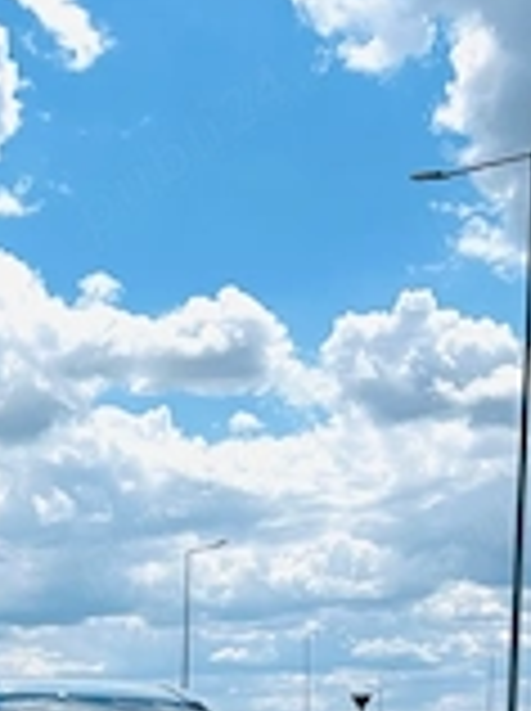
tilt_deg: -6.3
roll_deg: +1.1
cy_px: 882
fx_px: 1354
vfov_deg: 25.9
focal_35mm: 66
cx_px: -40
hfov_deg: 21.2
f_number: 1.6
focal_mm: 5.1
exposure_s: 1/6897
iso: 50
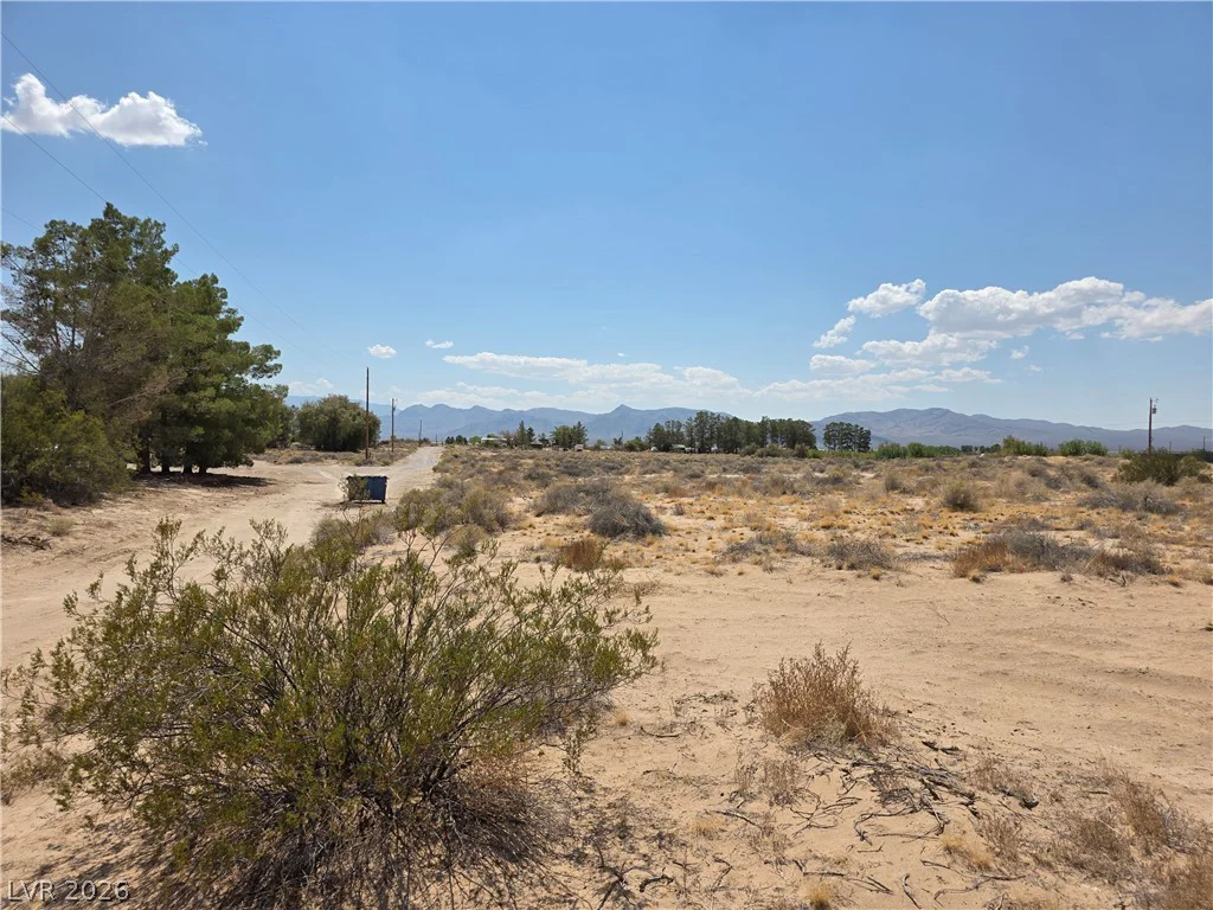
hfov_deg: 73.9
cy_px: 455
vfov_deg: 58.9
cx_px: 606
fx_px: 806
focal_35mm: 23
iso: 50
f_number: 1.7
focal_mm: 6.3
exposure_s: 1/7944
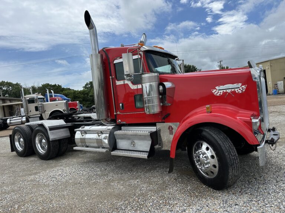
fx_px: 198
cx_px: 142
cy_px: 106
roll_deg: +7.7
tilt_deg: -1.4
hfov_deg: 71.6
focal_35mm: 24
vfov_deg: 56.8
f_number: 1.78
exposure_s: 1/5263
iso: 80
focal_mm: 6.86
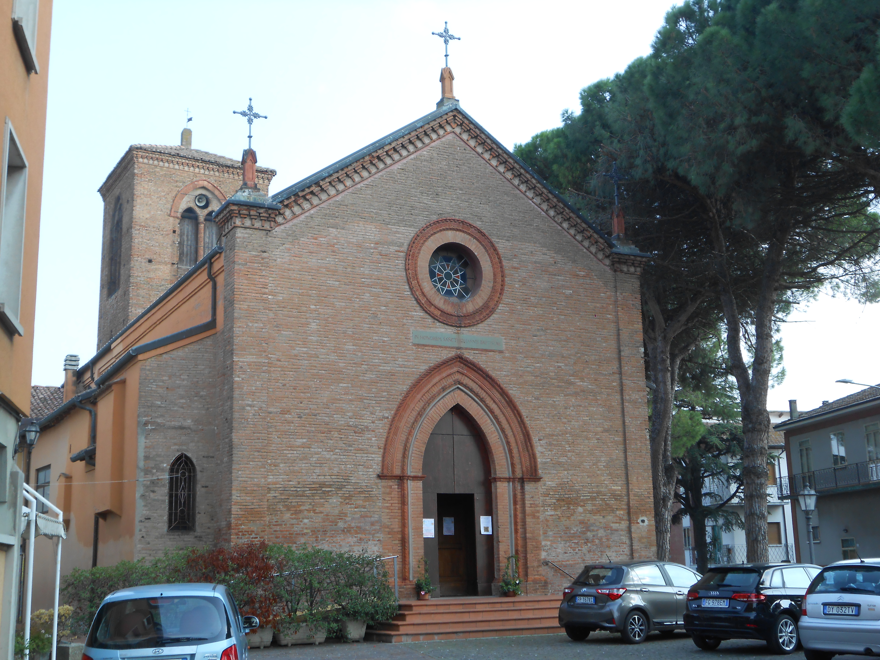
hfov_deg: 42.9
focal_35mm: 44
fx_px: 1119
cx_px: 440
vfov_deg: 32.9
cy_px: 330
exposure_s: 1/160
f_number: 4.5
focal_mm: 7.8
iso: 80
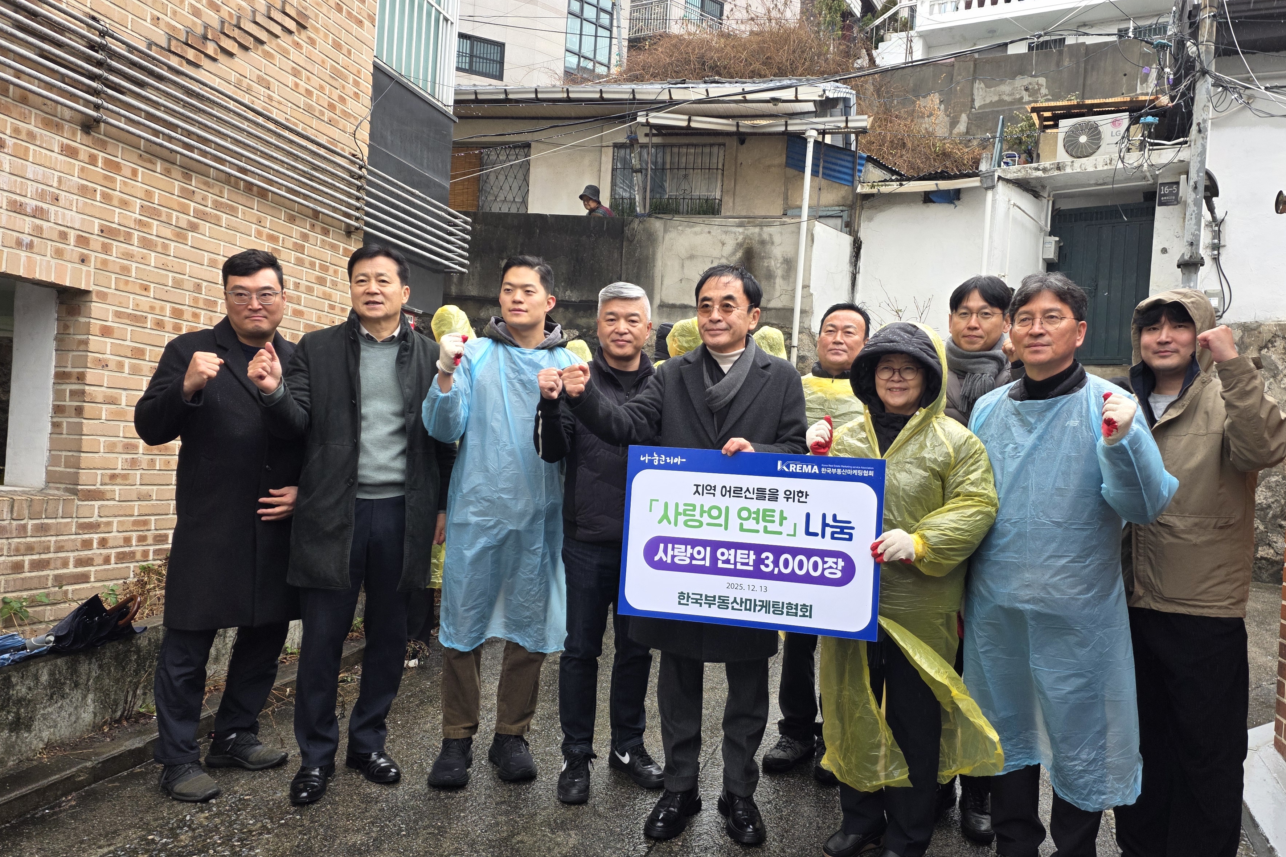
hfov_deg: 67.3
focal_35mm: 27
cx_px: 686
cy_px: 447
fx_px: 964
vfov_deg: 47.9
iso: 100
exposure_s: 1/180
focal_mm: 6.25
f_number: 1.7
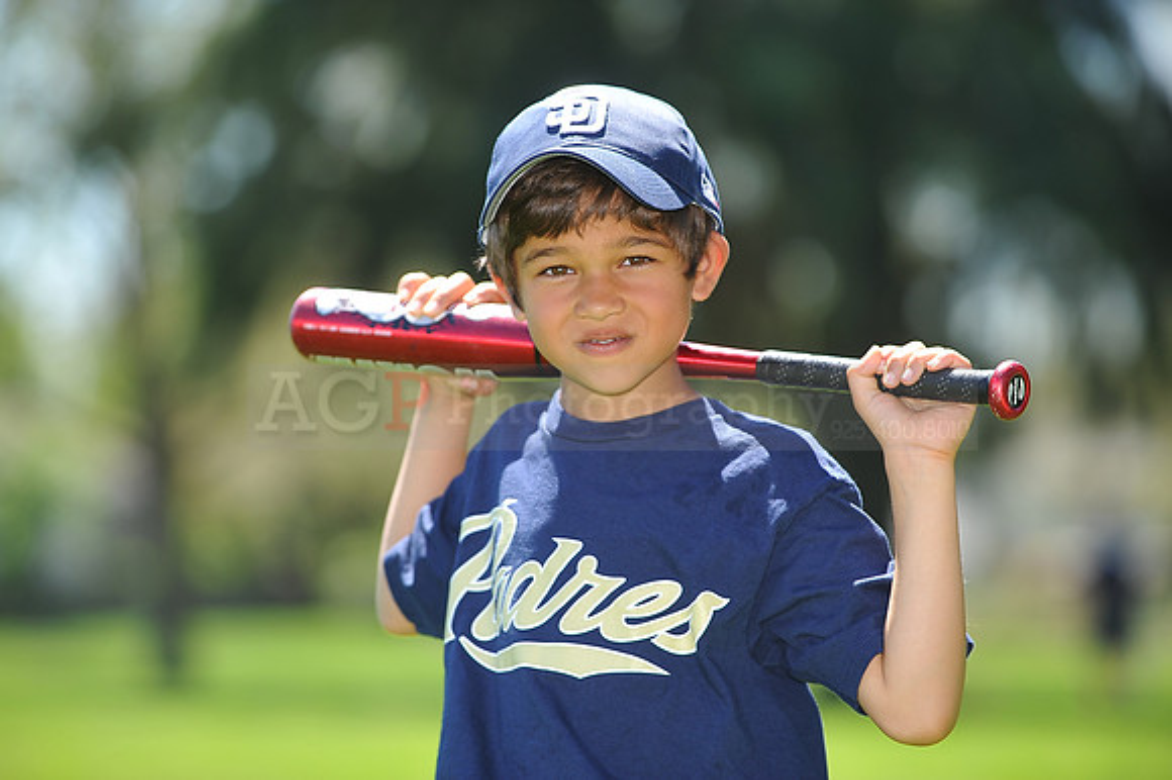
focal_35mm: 200
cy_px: 390
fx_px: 6507
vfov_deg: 6.9
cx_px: 586
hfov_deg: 10.3
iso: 200
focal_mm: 200
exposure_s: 1/400
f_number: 4.5
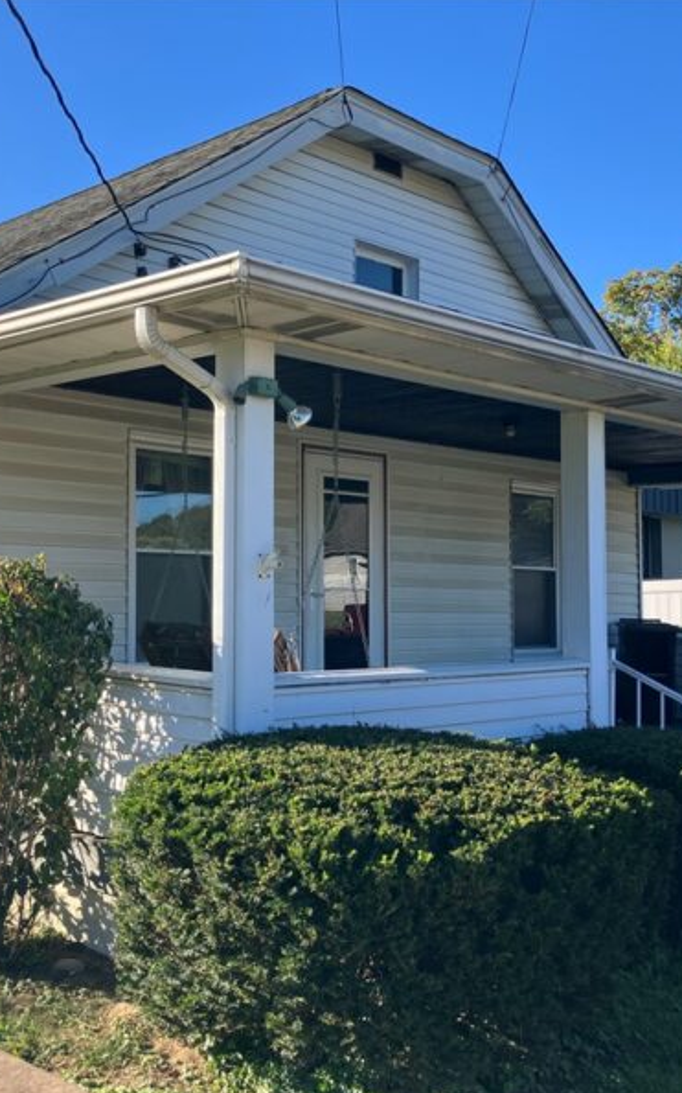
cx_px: 267
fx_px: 1190
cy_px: 546
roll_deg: -0.6
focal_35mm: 40
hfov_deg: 31.9
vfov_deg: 49.3
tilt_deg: +3.7
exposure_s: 1/615
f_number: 1.8
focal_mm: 3.99
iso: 32
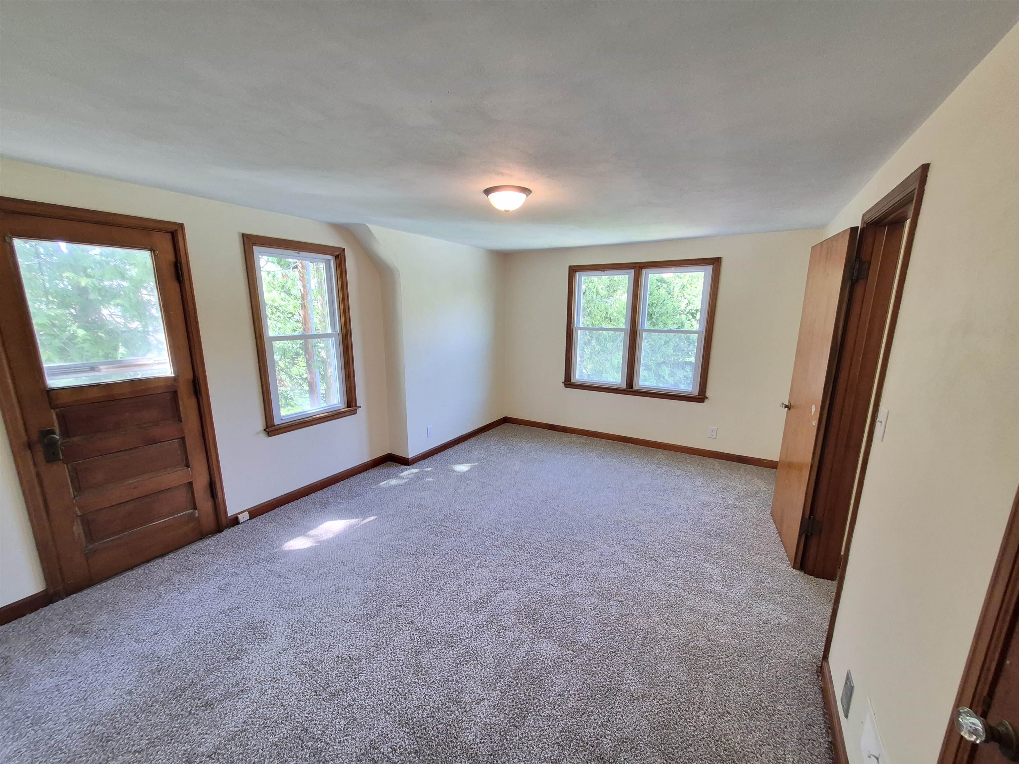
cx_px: 510
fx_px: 383
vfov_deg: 89.9
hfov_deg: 106.2
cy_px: 382
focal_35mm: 13
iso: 500
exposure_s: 1/60
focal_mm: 1.74
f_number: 2.2
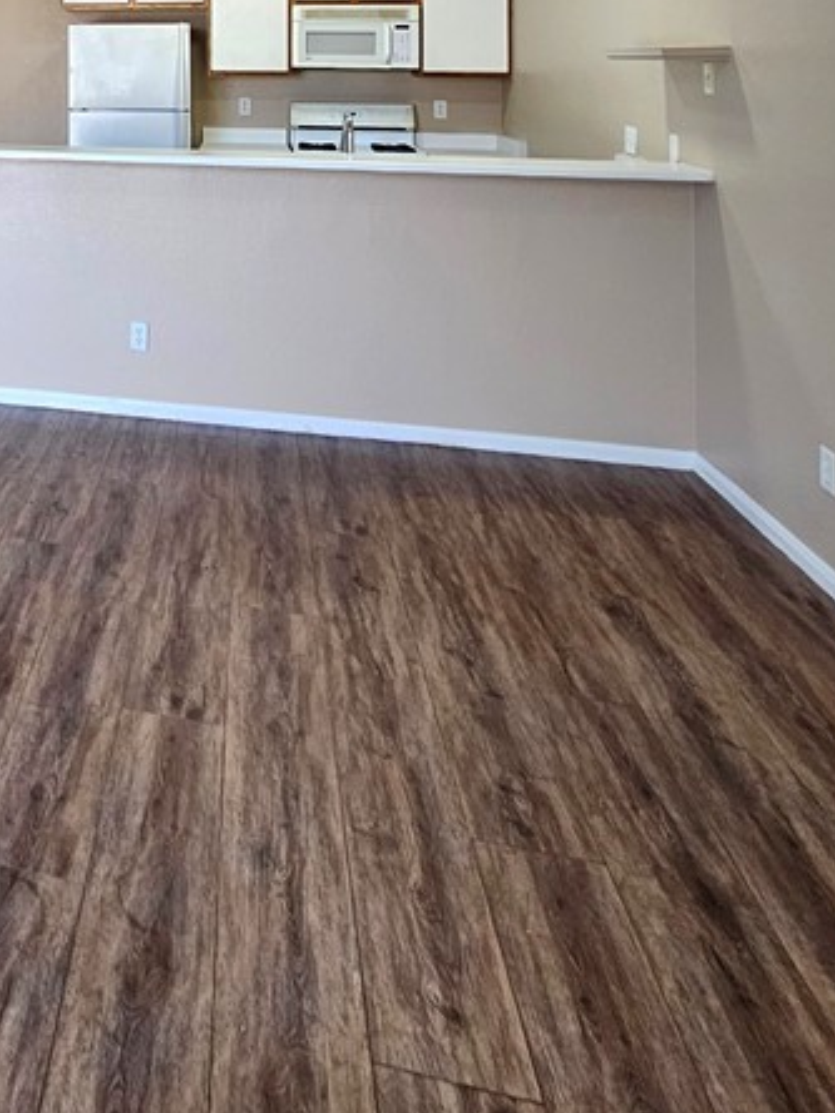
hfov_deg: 39.4
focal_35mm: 30
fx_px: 965
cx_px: -55
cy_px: 20
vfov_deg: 49.8
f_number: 2.2
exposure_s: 1/60.2
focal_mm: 2.2
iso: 125
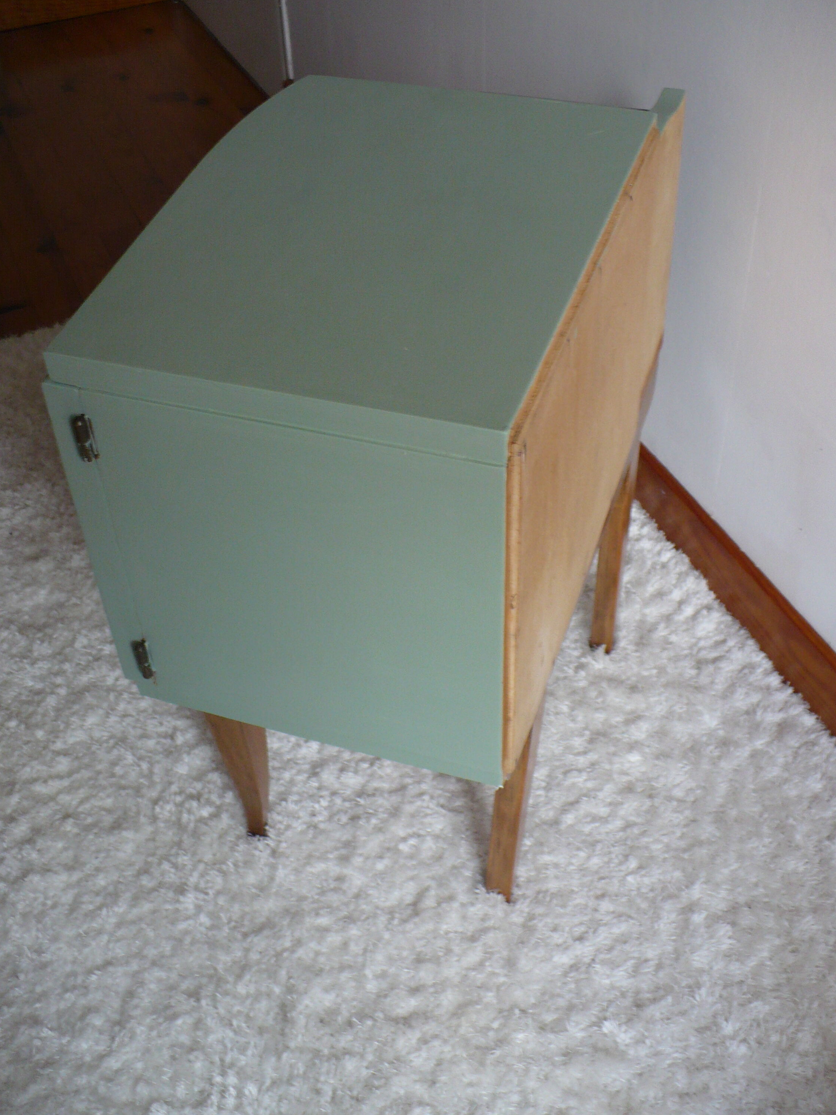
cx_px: 419
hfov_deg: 37.7
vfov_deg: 49.0
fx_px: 1224
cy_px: 560
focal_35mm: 38
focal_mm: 6.1
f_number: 2.8
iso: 160
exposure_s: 1/30
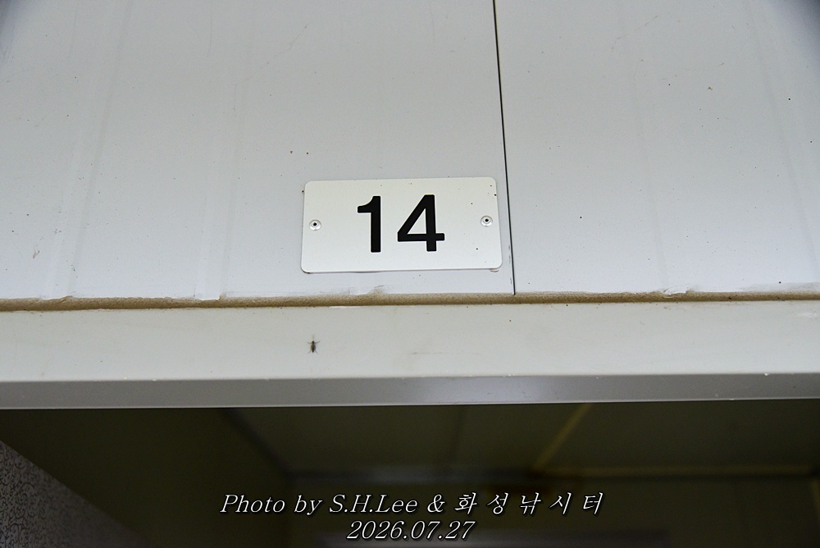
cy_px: 274
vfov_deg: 37.9
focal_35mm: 35
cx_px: 410
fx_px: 798
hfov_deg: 54.4
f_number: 4
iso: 1250
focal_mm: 35
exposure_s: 1/4000
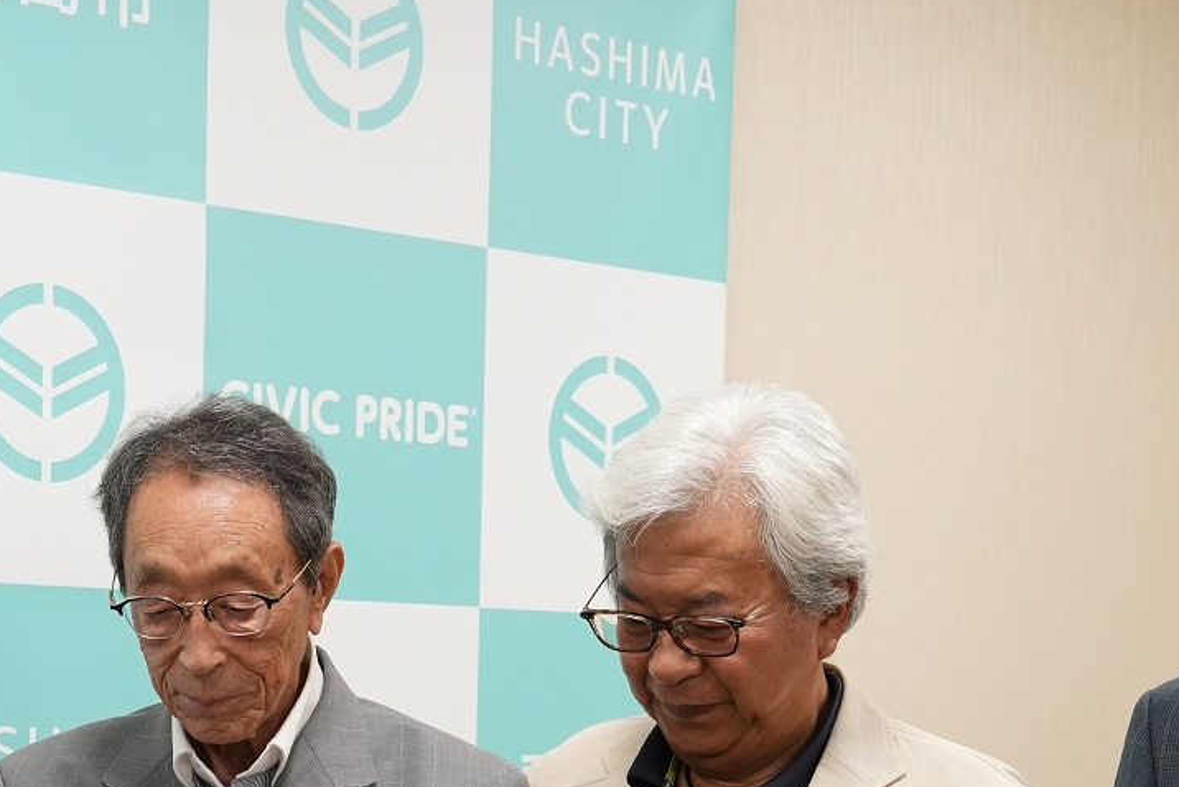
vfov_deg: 14.3
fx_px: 2981
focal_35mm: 91
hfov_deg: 22.2
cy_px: 1082
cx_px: 299
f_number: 4.5
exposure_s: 1/160
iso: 1600
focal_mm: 31
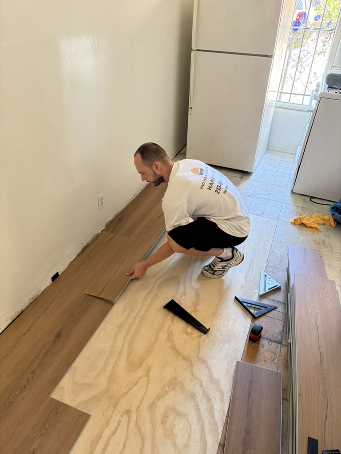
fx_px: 341
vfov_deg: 67.3
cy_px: 227
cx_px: 170
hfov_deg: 53.1
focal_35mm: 26
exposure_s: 1/60
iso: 160
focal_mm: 5.96
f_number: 1.6
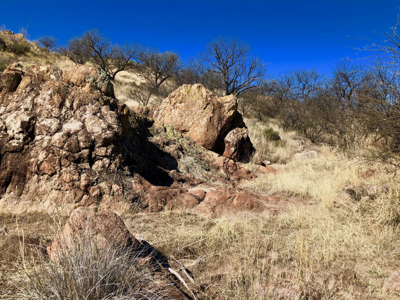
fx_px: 324
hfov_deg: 63.4
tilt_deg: -2.1
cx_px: 200
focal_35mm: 28
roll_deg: -3.3
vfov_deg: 49.7
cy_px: 150
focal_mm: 4
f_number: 1.8
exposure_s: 1/2000
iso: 20
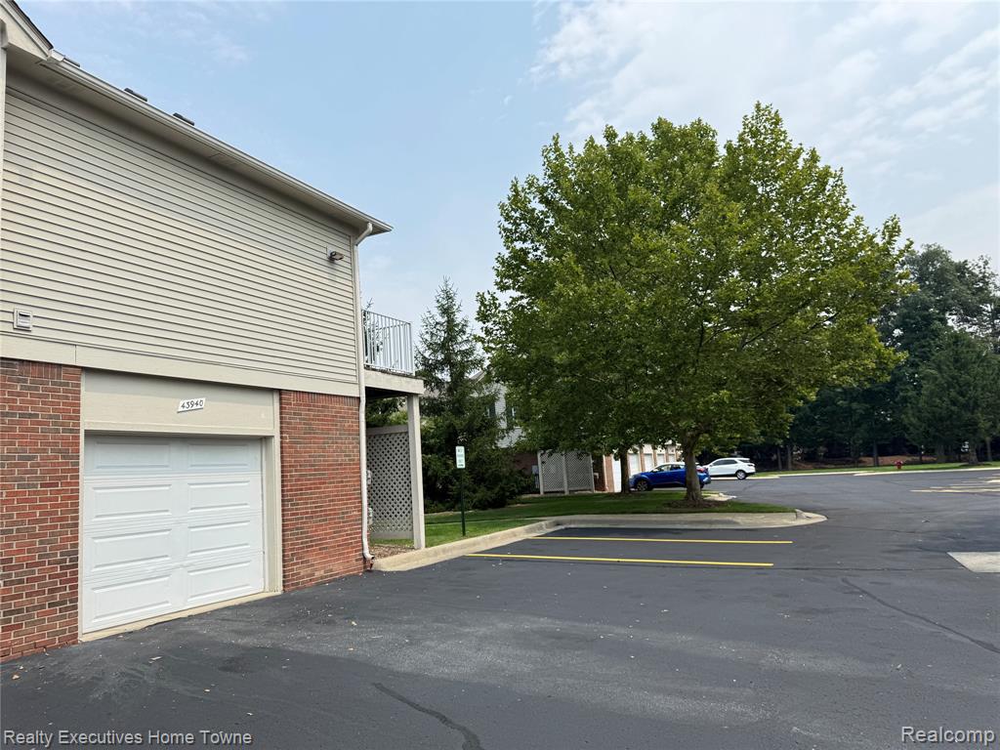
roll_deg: +3.5
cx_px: 500
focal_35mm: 24
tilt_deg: +7.6
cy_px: 375
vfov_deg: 56.8
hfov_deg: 71.6
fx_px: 693
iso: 80
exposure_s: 1/4608
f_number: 1.78
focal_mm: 6.76
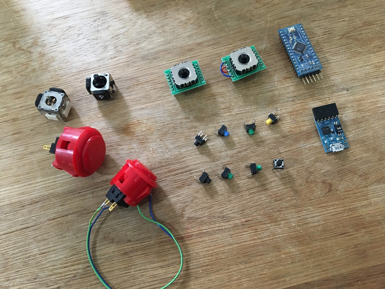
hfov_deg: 61.7
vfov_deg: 48.2
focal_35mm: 29
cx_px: 192
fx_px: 323
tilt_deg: -70.0
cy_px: 144
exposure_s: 1/33
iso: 200
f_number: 2.2
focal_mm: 4.15
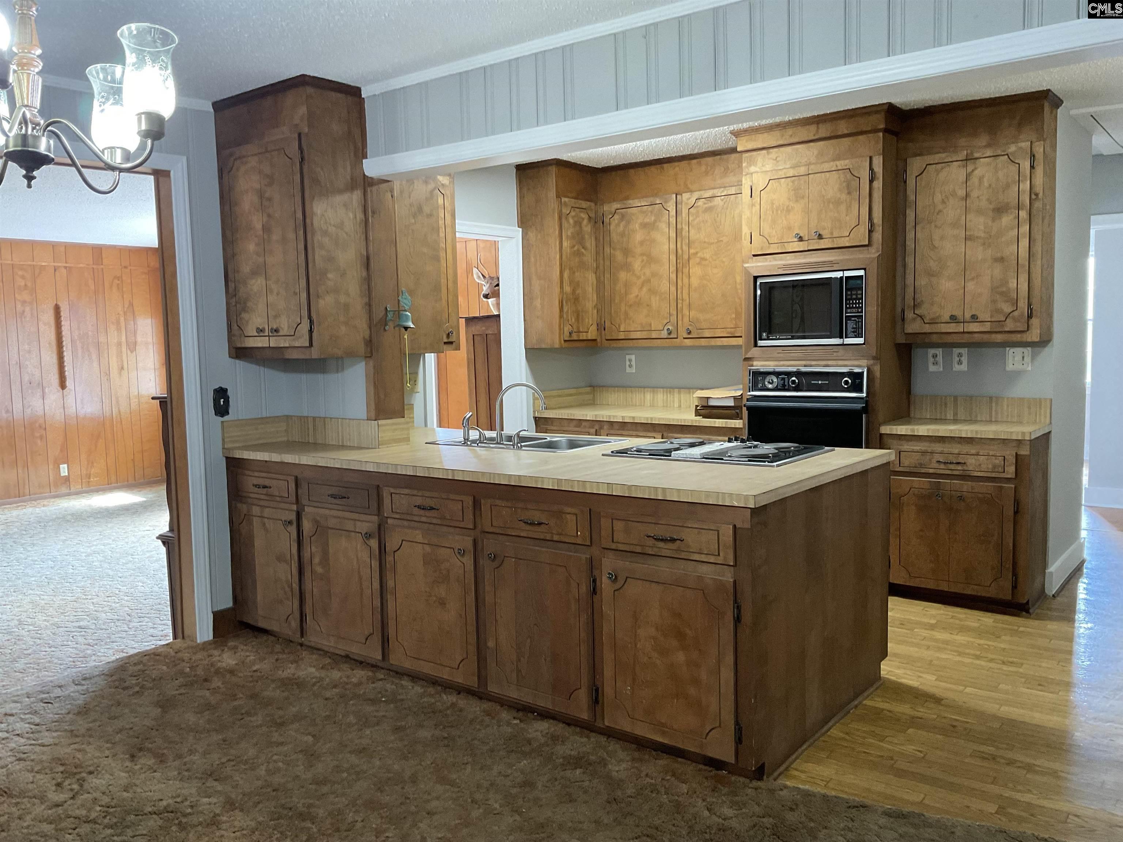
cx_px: 562
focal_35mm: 29
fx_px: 941
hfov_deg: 61.7
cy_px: 421
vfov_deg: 48.2
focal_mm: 3
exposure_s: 1/60
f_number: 1.8
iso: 160
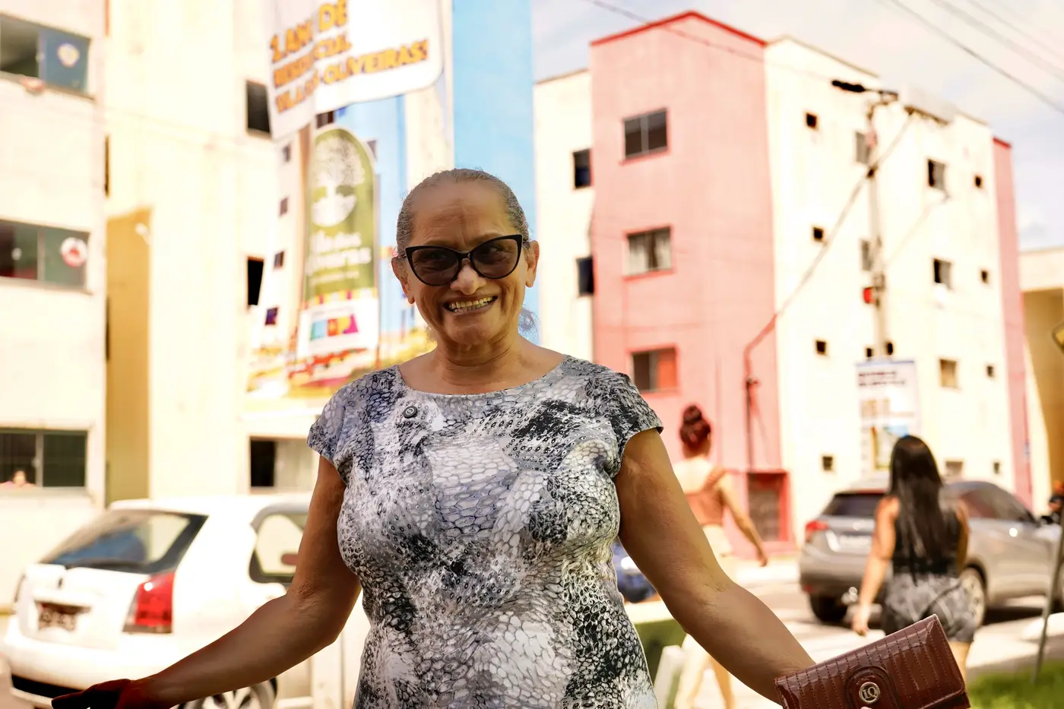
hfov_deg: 42.7
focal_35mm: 46
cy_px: 354
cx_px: 532
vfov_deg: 29.2
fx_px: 1359
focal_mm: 46
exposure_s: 1/1600
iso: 500
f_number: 4.5
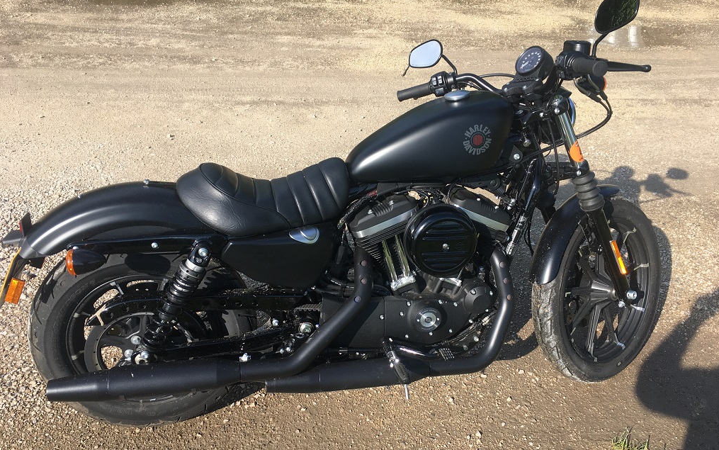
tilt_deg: -34.9
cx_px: 360
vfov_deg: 40.6
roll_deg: -2.5
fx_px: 608
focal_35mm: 31
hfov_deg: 61.2
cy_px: 246
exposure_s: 1/855
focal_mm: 4.15
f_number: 2.2
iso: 25
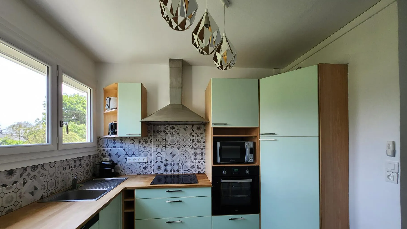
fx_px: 162
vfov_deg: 70.0
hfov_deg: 103.0
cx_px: 200
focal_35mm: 15
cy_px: 135
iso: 50
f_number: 2.2
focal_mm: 1.74
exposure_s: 1/100
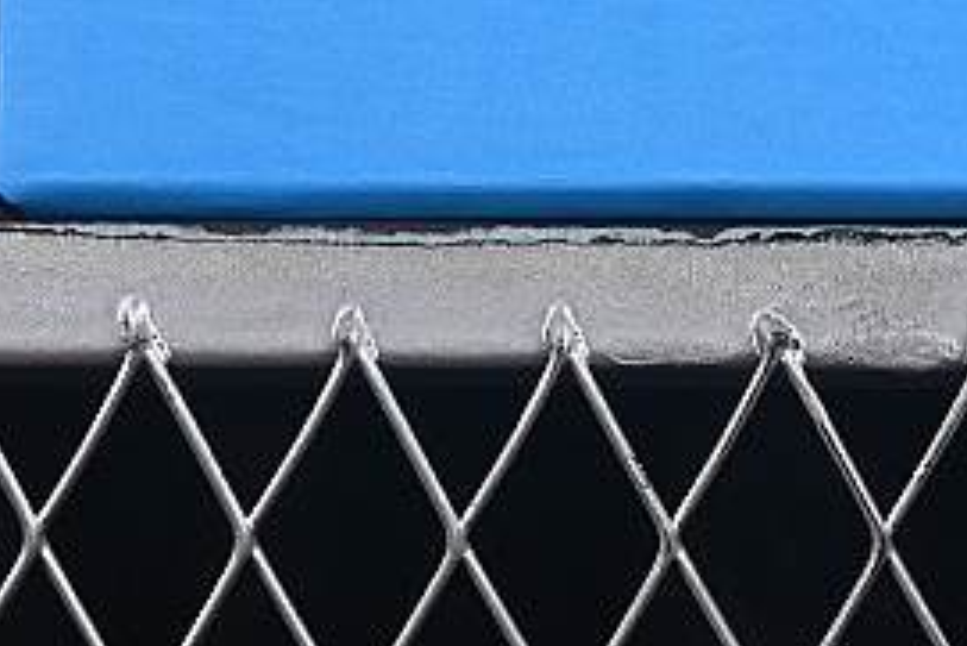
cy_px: -575
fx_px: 8035
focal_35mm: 299
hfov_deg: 6.8
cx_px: 1210
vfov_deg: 4.5
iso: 160
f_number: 8
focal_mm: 50
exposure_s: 1/100
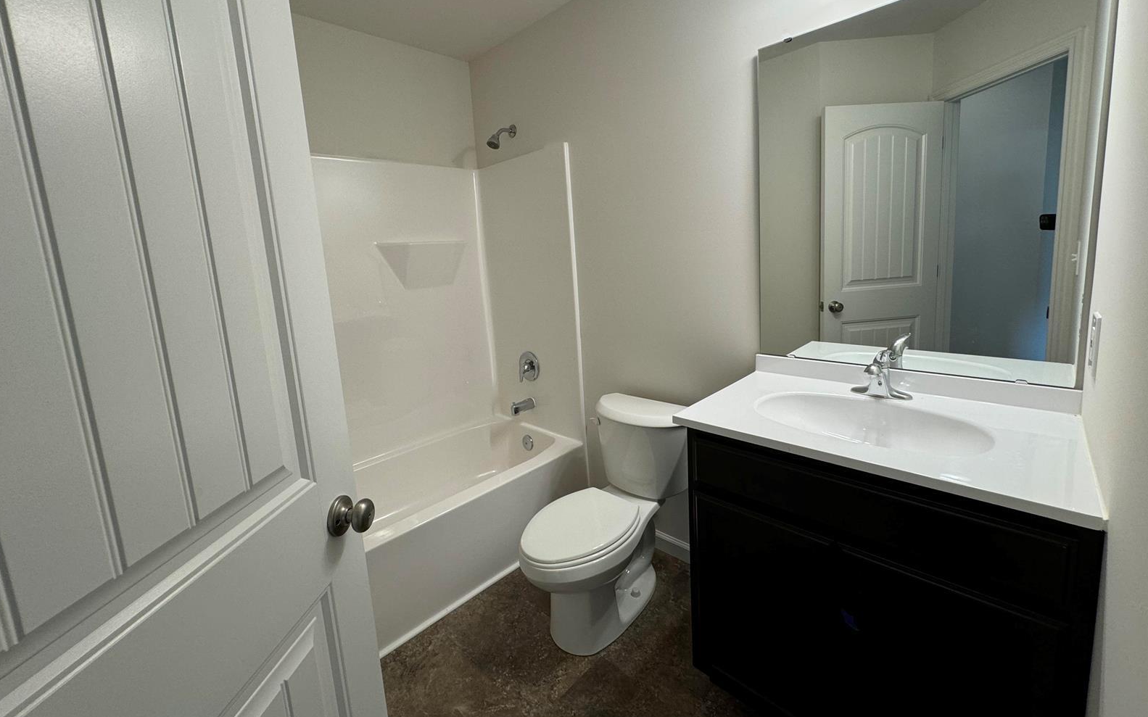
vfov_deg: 74.5
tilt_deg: -7.4
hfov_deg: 101.5
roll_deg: +3.3
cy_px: 315
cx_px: 573
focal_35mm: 15
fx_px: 469
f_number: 2.2
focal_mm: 2.22
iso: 125
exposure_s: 1/99
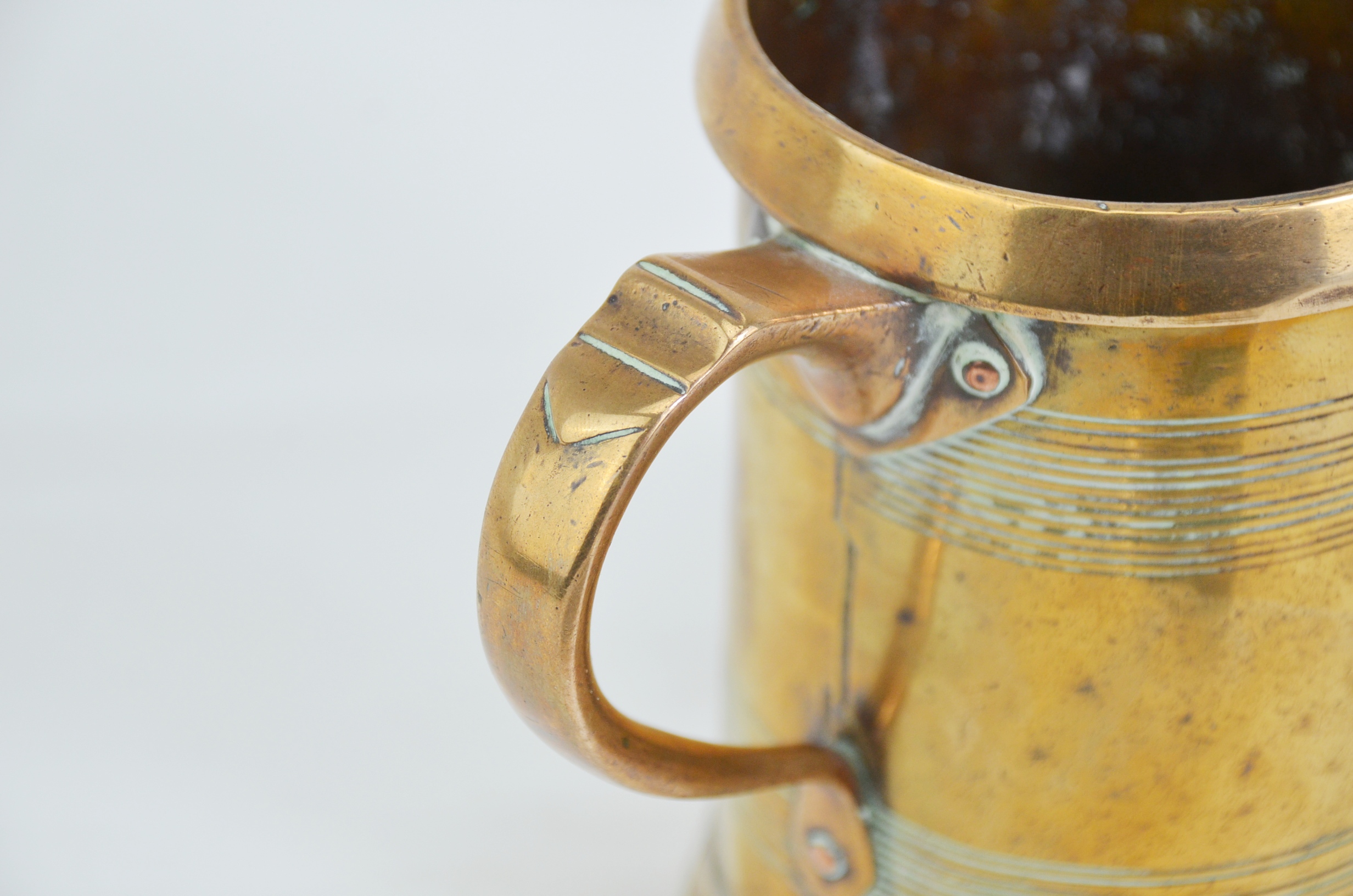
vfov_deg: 12.1
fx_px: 4219
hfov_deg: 18.2
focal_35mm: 112
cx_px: 676
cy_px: 448
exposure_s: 1/250
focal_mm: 75
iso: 560
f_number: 5.3
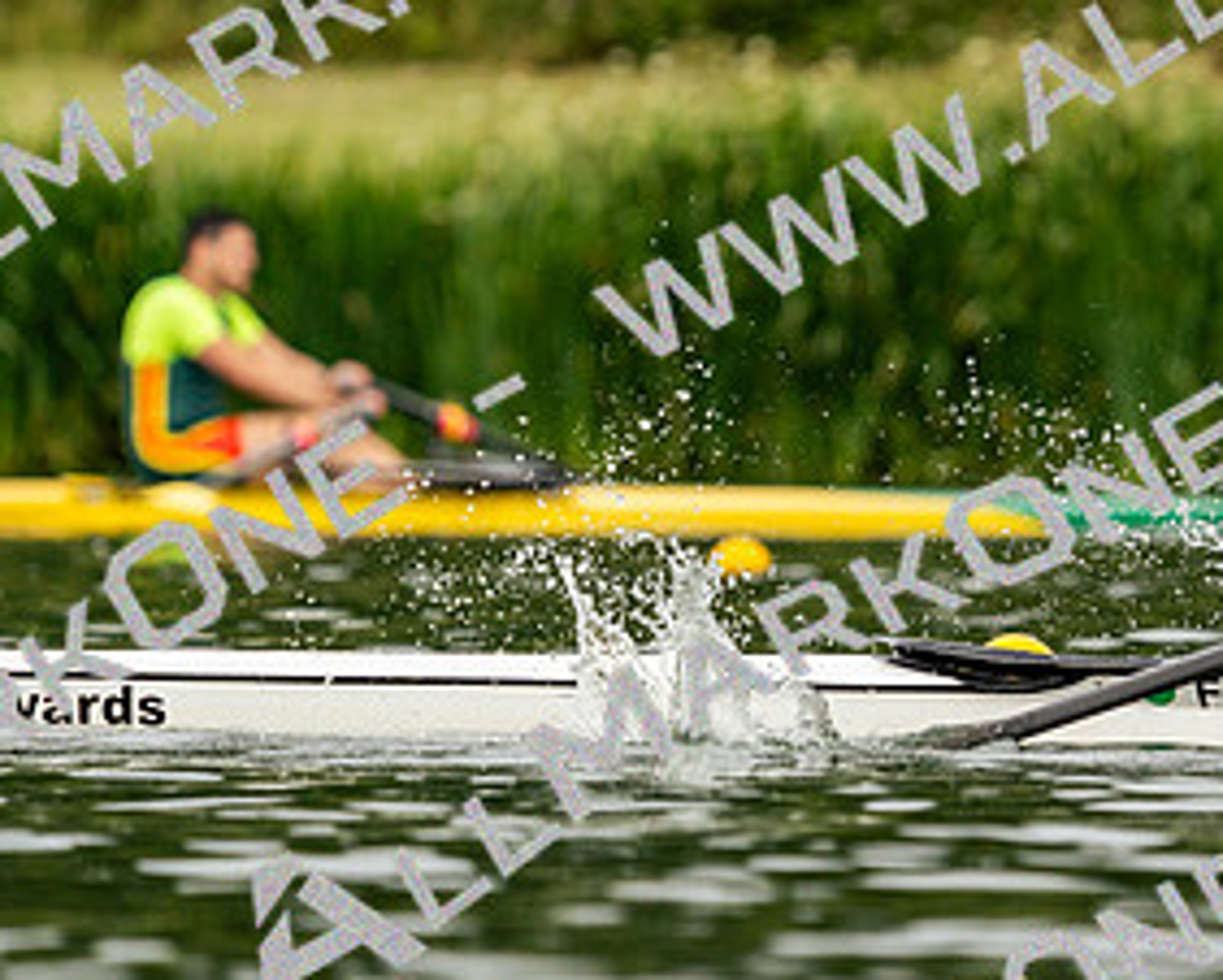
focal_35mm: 901
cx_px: 1132
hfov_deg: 2.1
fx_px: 32635
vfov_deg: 1.7
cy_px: 371
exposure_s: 1/2000
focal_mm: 467
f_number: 6.3
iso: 640
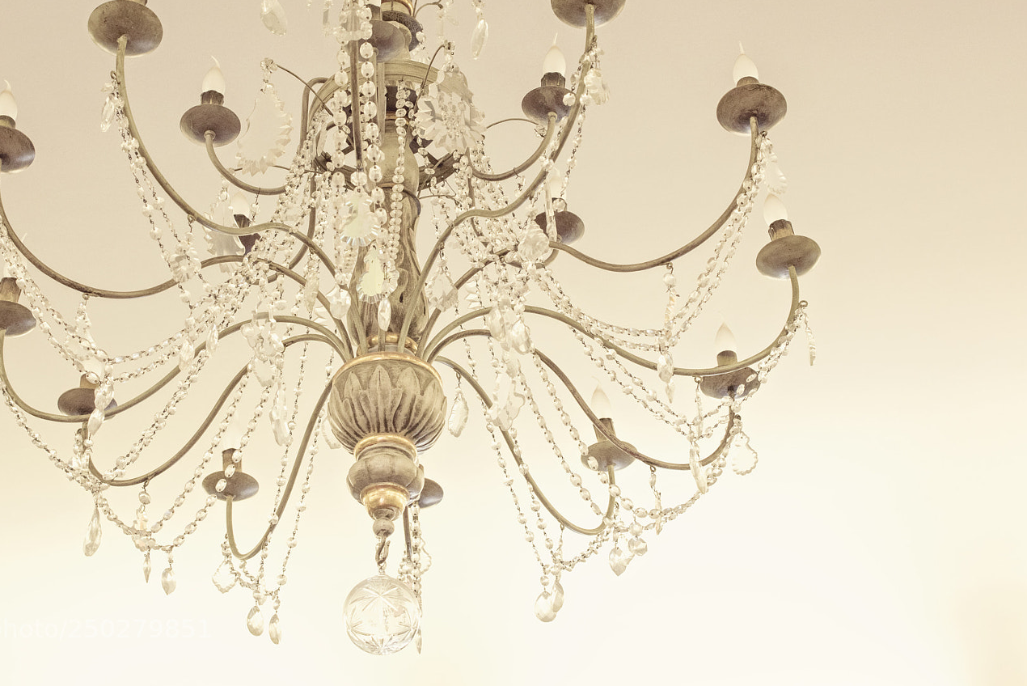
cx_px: 435
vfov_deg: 21.6
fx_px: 1798
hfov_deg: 31.8
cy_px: 260
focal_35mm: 63
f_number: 8
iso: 1000
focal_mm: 50
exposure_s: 1/60
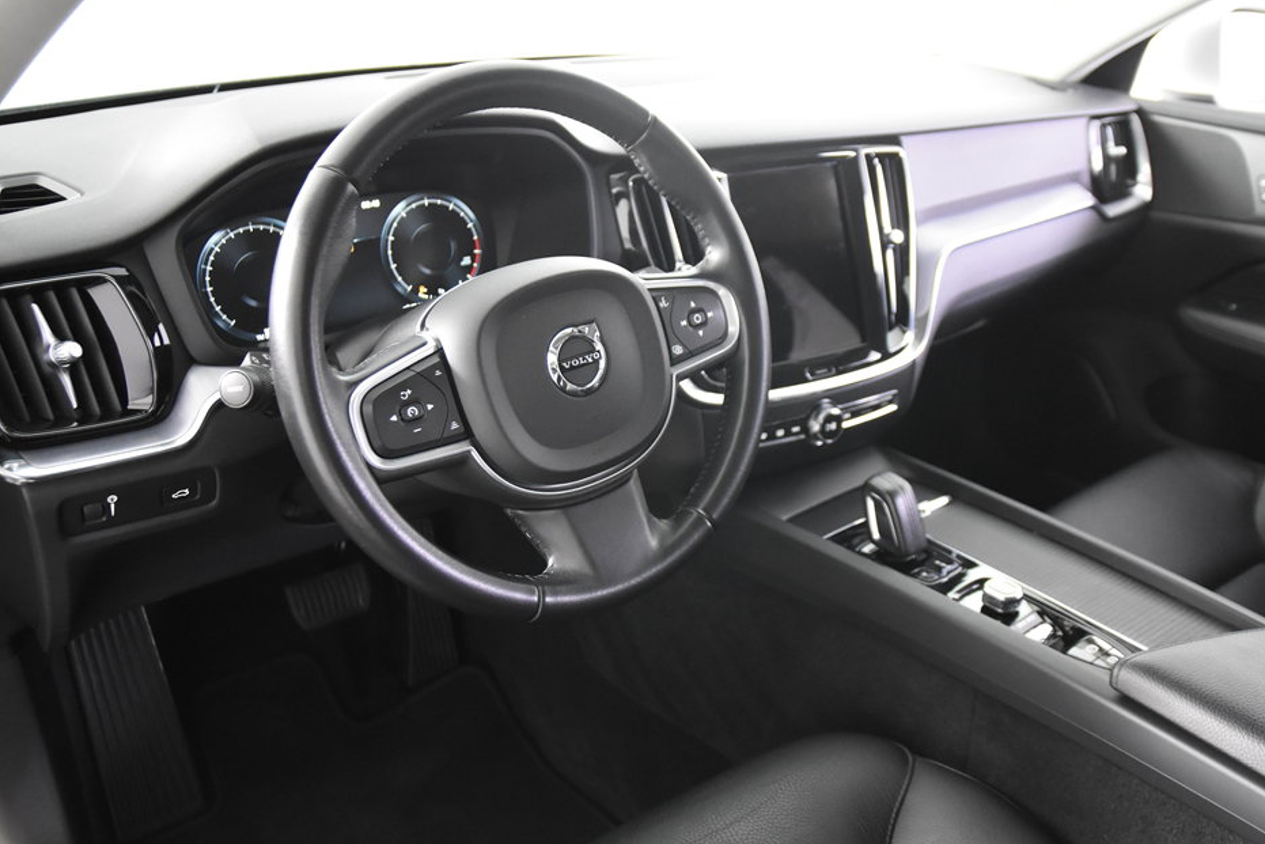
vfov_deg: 40.0
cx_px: 683
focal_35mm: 33
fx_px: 1160
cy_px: 429
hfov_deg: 57.1
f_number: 2.8
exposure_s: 1/30
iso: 3600
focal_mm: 20
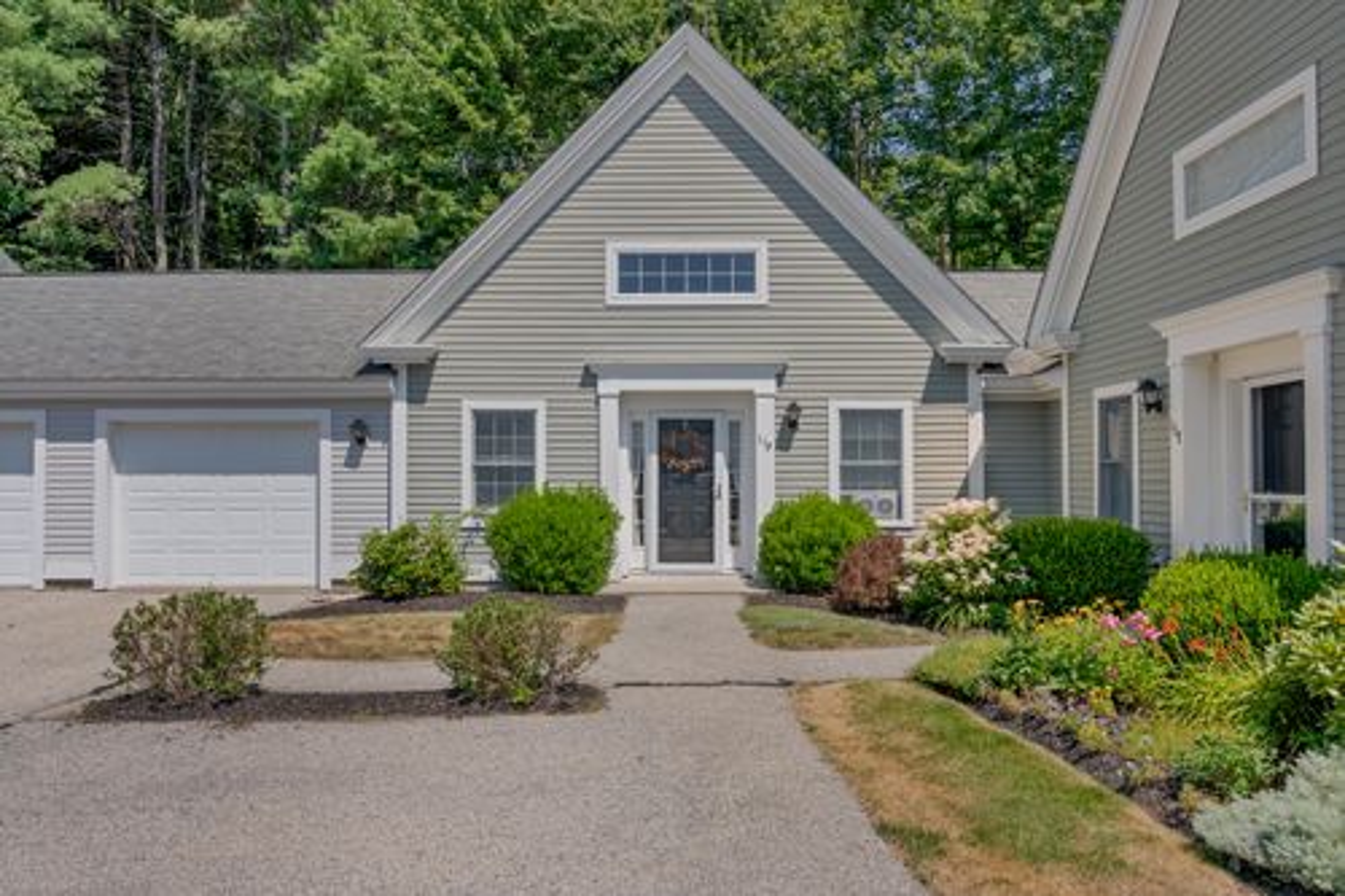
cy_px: 448
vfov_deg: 49.5
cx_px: 672
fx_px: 971
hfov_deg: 69.4
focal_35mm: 26
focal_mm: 26
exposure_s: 1/2000
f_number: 7.1
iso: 640
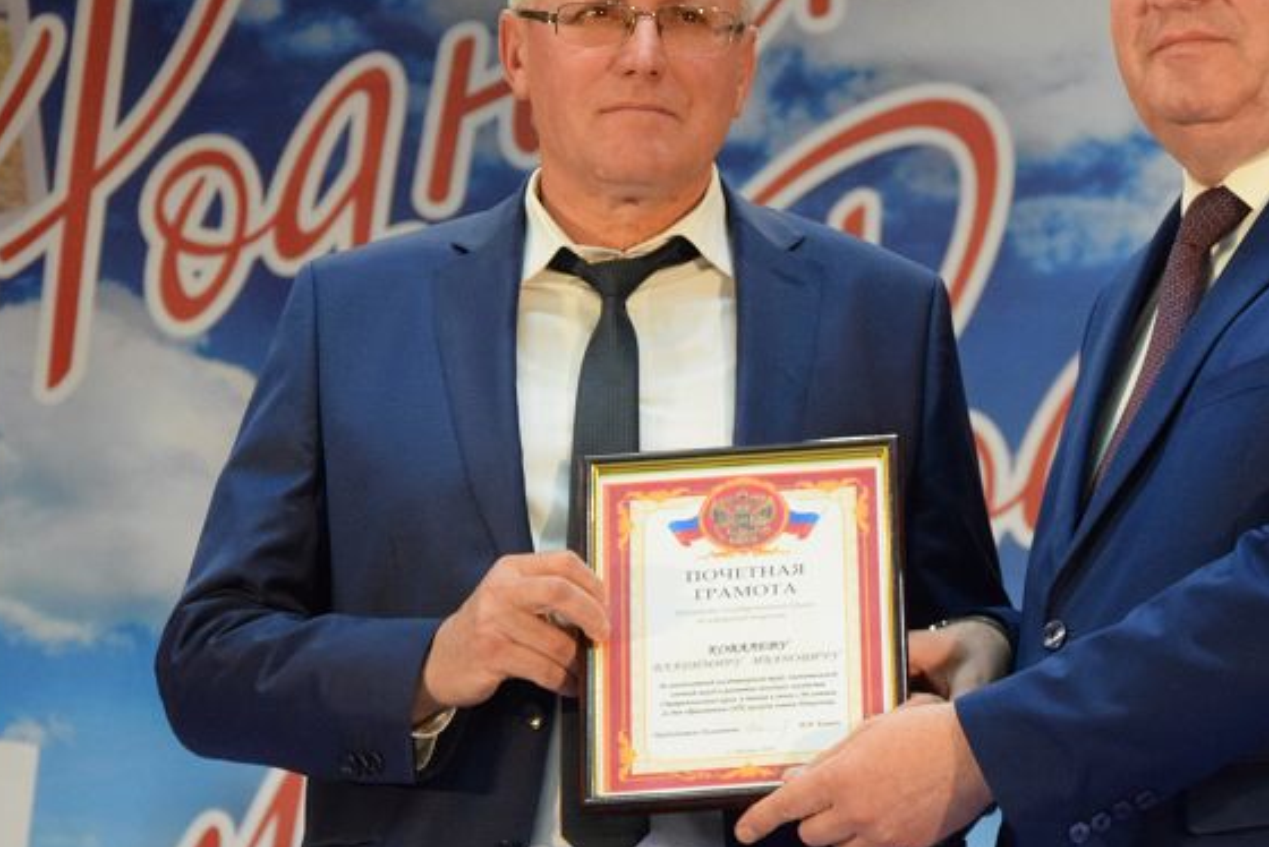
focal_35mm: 192
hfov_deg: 10.7
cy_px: 363
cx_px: 1056
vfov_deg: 7.2
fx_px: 6771
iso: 3200
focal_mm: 70
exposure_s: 1/80
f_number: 5.3
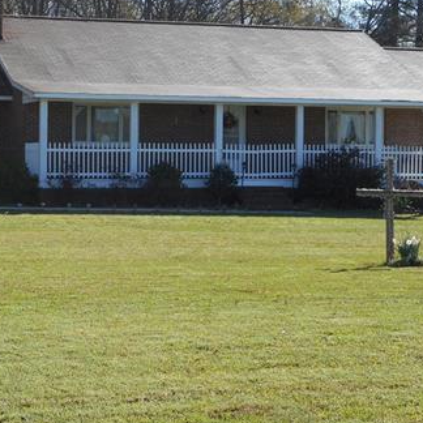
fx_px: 1424
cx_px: 127
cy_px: 168
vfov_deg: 16.9
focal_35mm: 103
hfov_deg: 16.8
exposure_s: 1/250
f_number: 5.1
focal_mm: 10.5
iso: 80
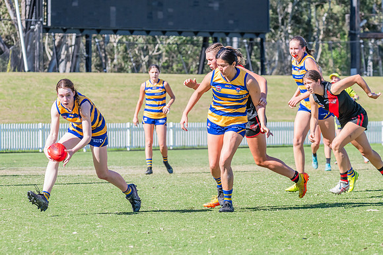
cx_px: 171
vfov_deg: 6.3
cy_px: 114
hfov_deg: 9.4
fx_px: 2339
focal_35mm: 220
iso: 800
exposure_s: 1/1250
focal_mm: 190
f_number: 8
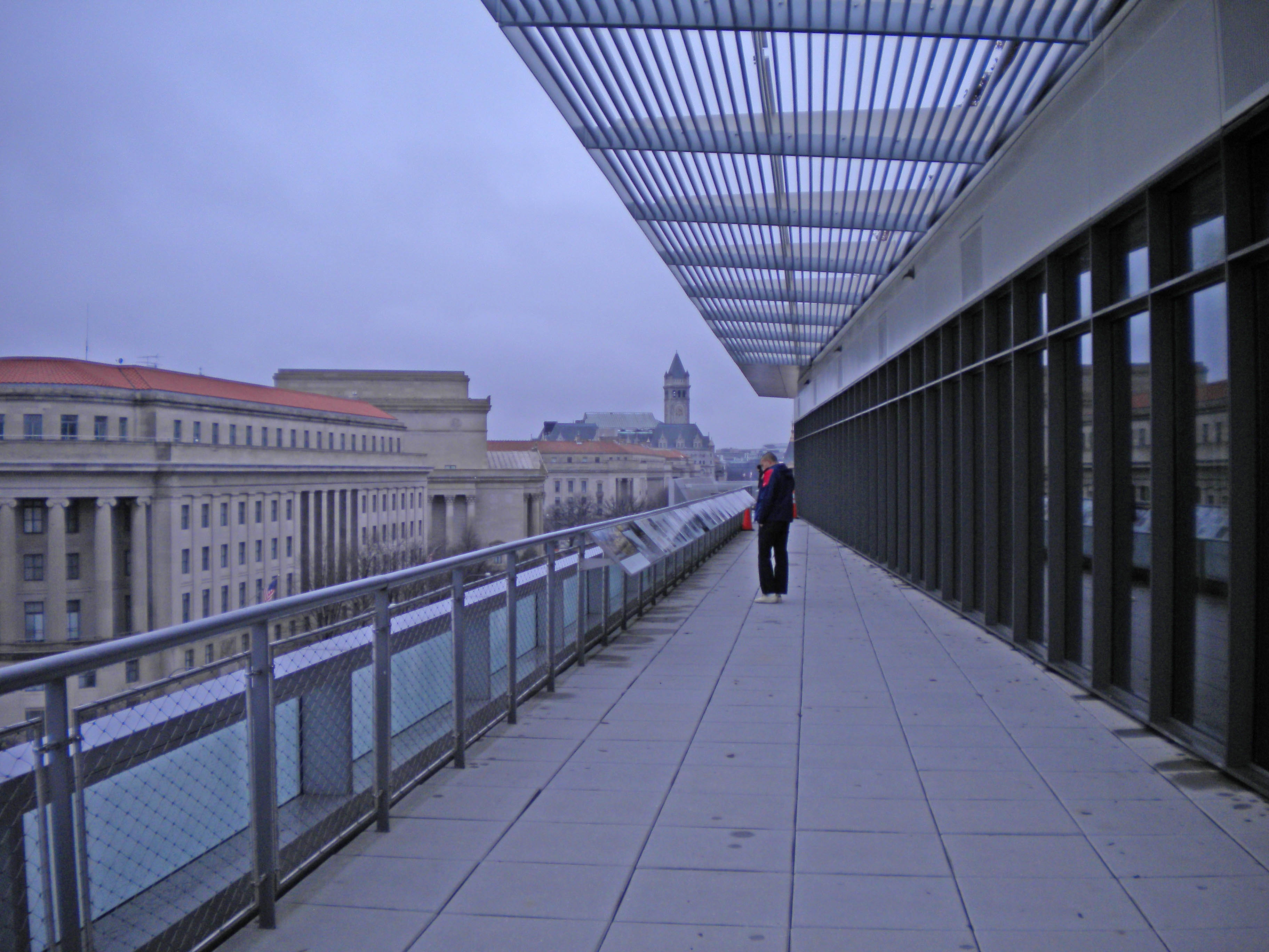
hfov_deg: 52.6
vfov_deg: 40.7
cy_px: 476
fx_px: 1283
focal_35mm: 35
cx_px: 634
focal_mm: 6.3
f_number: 3.1
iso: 80
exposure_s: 1/235
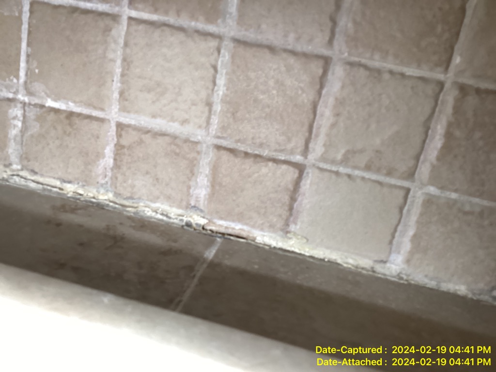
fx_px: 444
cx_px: 248
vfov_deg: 45.4
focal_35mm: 31
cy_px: 186
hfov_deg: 58.4
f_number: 2.4
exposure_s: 1/30
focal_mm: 3.3
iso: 400
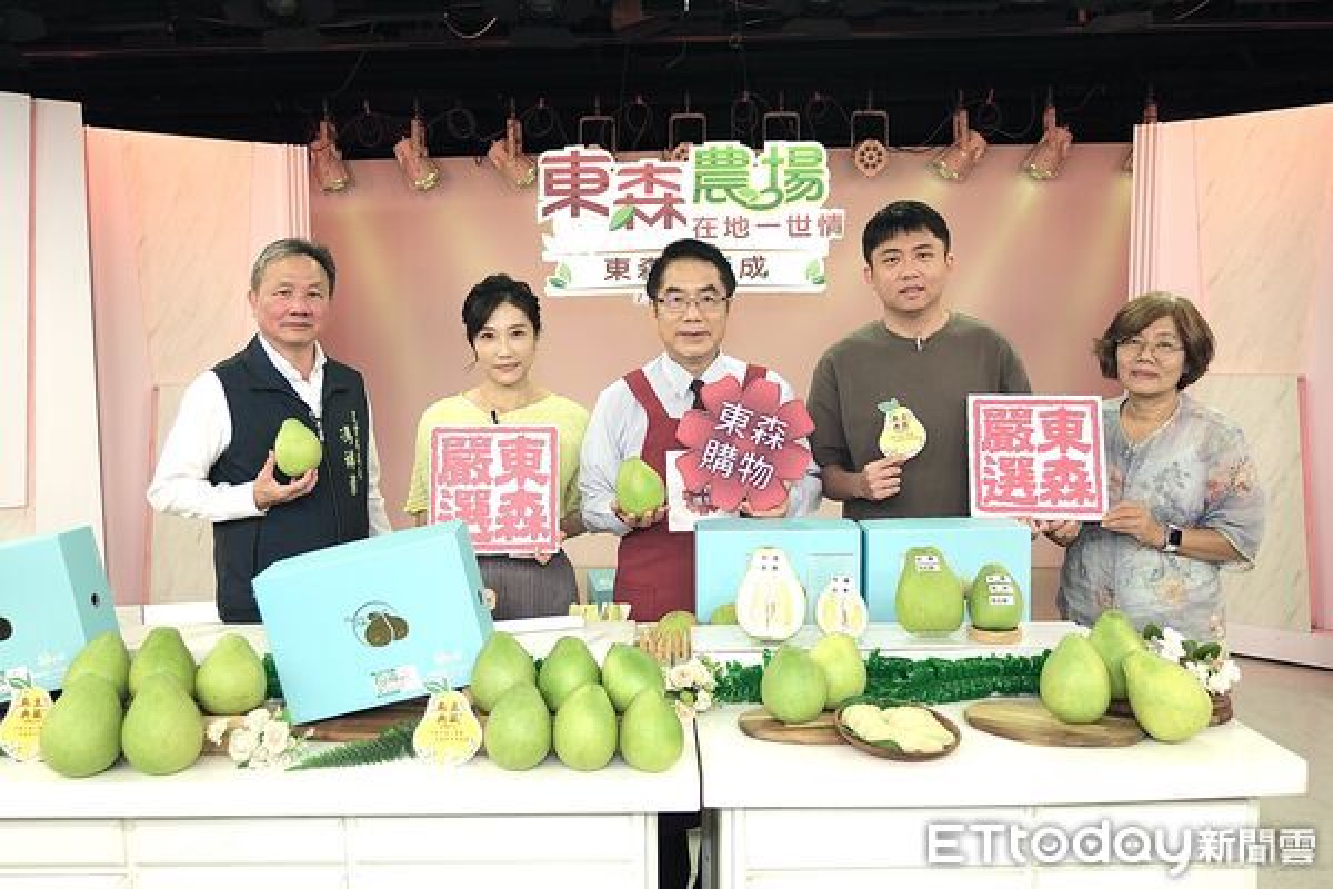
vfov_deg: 42.3
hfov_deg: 60.3
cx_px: 666
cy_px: 444
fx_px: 1148
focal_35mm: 31
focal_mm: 20.6
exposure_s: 1/200
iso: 320
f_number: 2.8
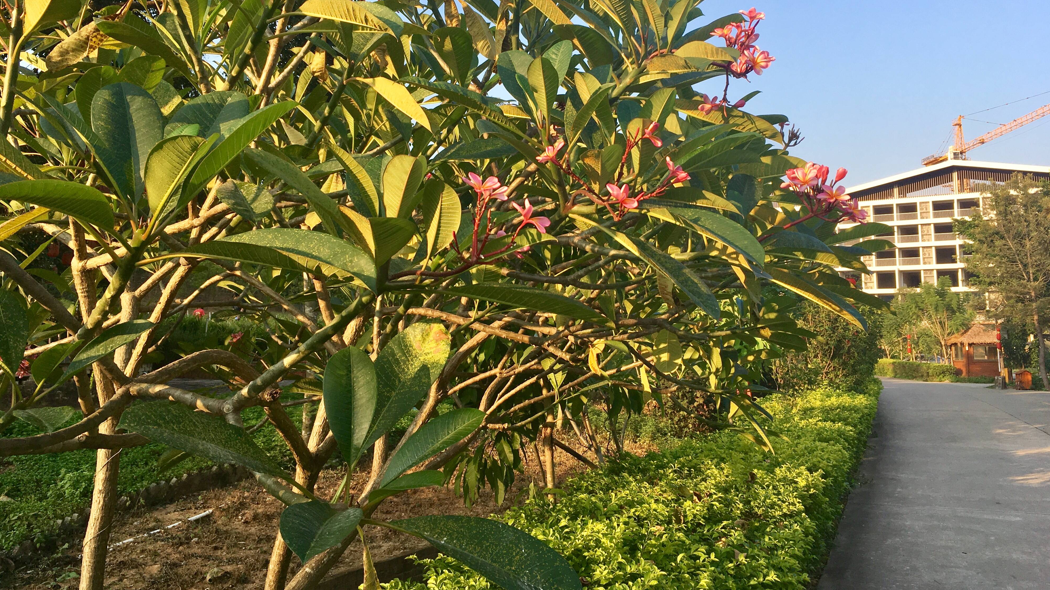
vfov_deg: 36.5
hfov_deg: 61.0
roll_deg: +0.6
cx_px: 522
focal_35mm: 32
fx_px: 891
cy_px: 229
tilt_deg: +6.7
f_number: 2.2
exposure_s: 1/481
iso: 25
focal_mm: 4.15
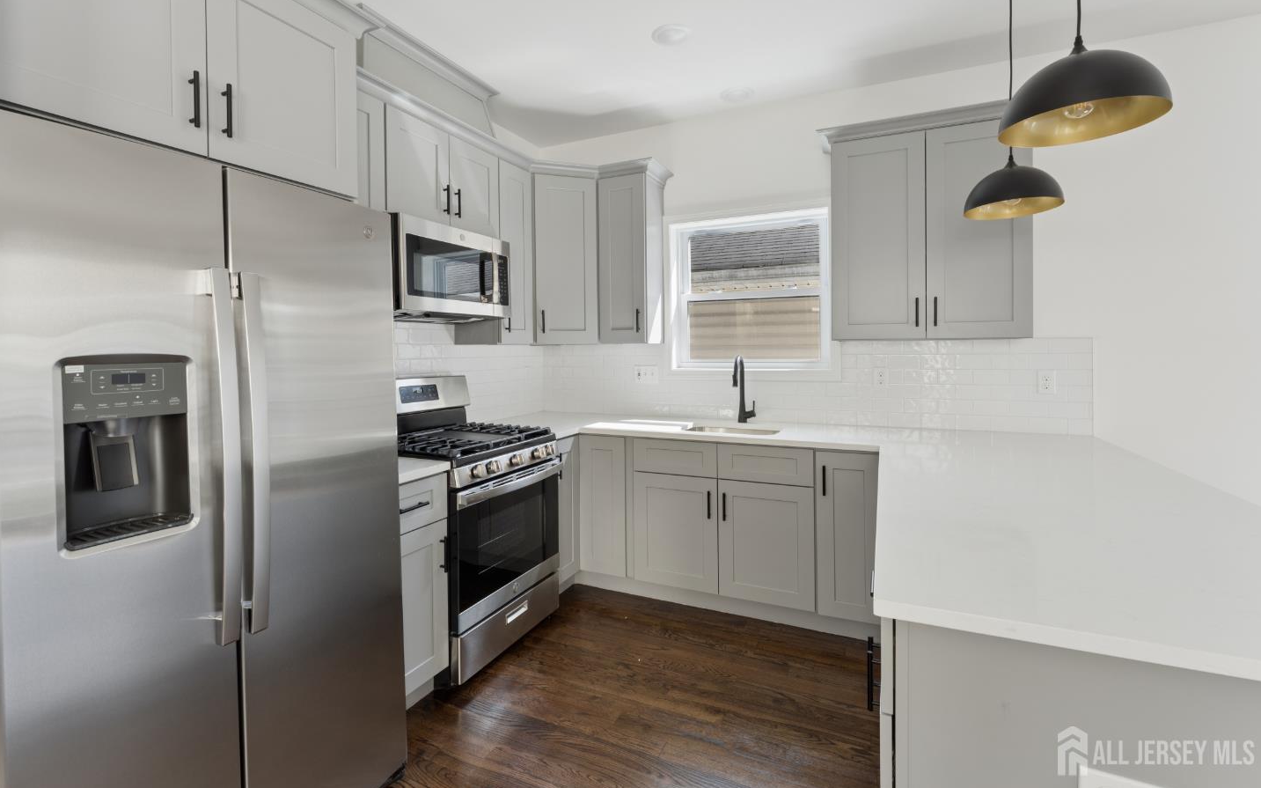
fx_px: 572
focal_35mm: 17
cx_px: 615
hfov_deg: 95.6
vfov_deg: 68.9
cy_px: 351
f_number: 13
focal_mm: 15.6
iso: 400
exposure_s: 1/50
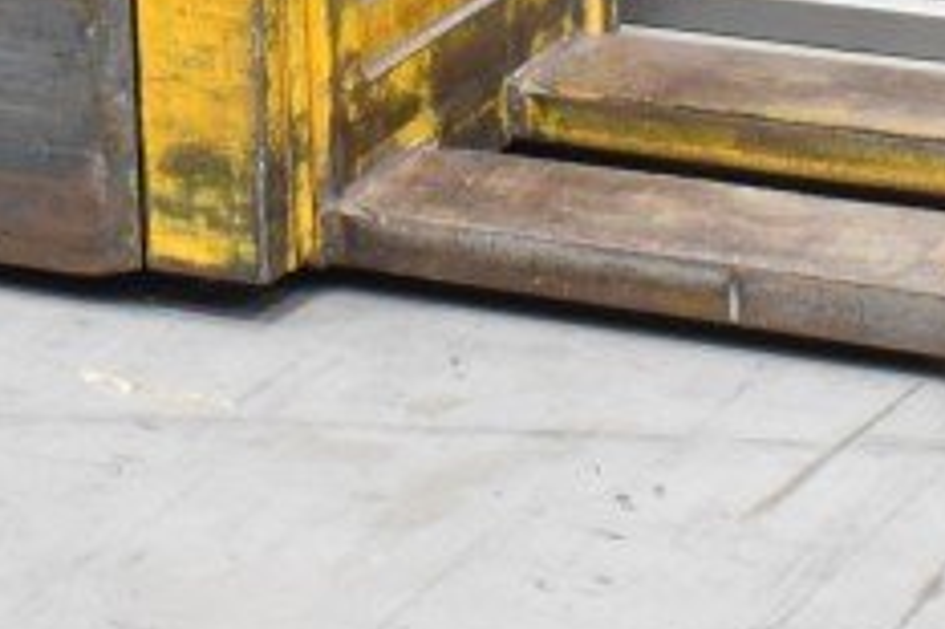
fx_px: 4459
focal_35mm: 170
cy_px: -905
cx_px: 475
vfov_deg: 7.5
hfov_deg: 12.1
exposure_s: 1/30
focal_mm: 22
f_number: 5
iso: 1600
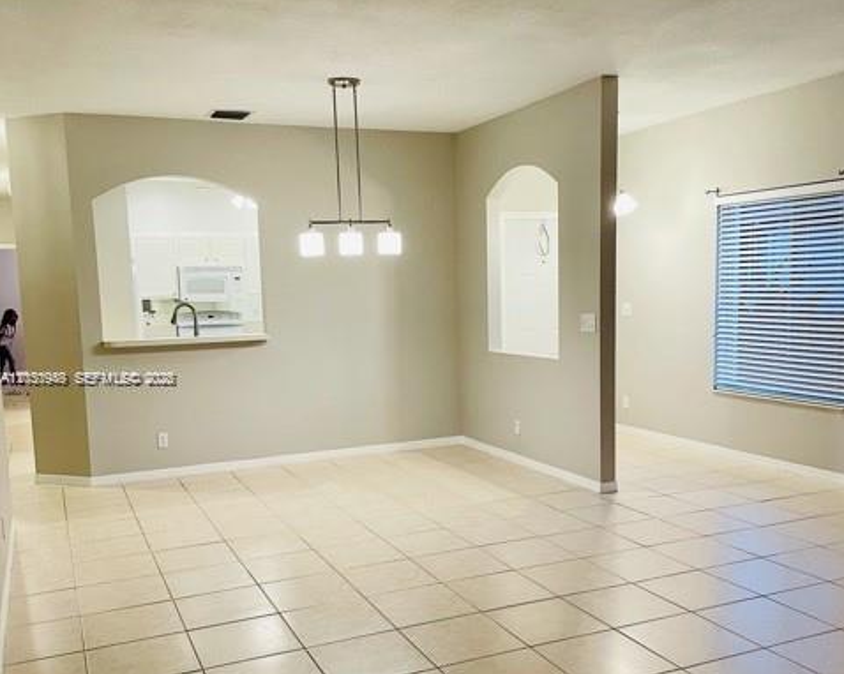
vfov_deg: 43.2
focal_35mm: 34
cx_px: 422
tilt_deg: -7.2
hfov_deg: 52.9
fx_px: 849
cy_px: 379
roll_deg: +1.5
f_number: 1.6
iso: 100
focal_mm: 4.2
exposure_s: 1/60
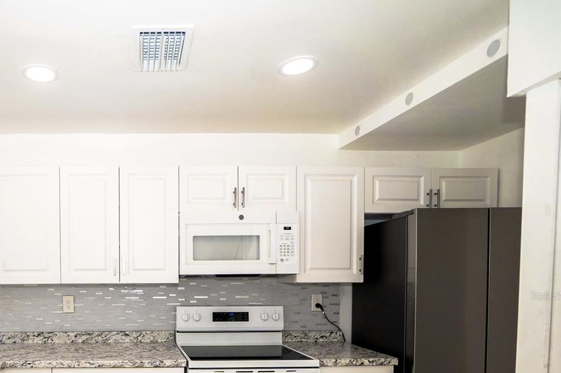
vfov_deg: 50.1
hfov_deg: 68.3
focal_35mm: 24
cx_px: 131
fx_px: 374
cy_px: 296
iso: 400
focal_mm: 10
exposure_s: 1/160
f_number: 4
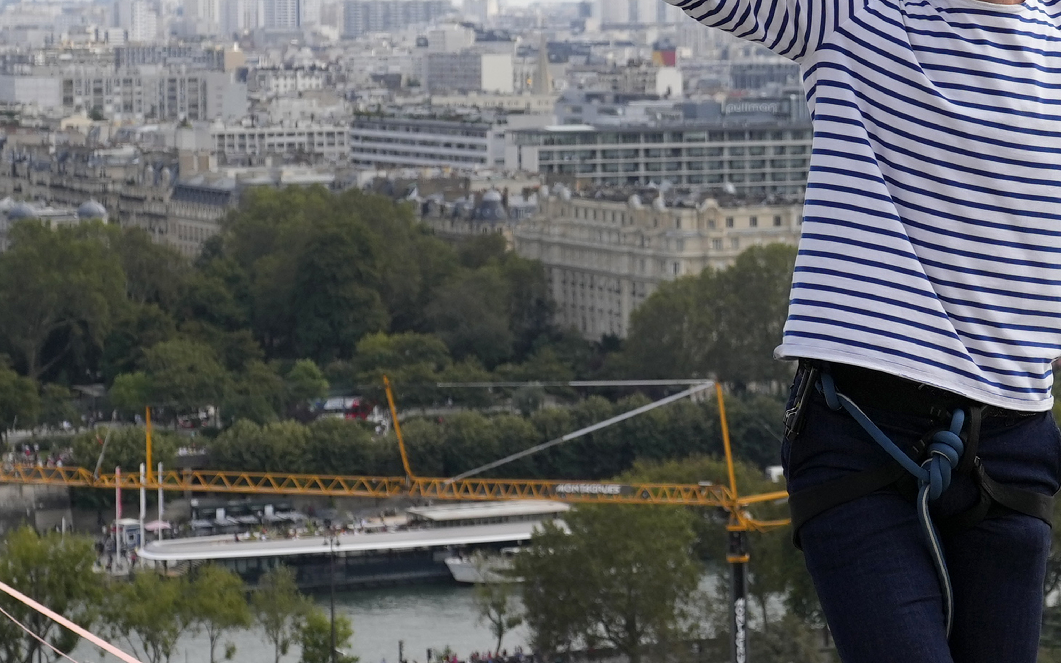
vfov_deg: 13.0
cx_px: 406
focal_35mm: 101
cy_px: 346
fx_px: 2921
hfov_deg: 20.6
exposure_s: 1/2500
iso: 320
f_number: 4.5
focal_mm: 35
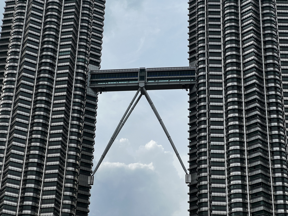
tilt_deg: +28.4
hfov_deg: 25.3
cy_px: 108
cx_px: 144
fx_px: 641
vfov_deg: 19.1
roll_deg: -1.8
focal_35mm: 77
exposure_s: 1/809
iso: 32
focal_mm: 9
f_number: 2.8
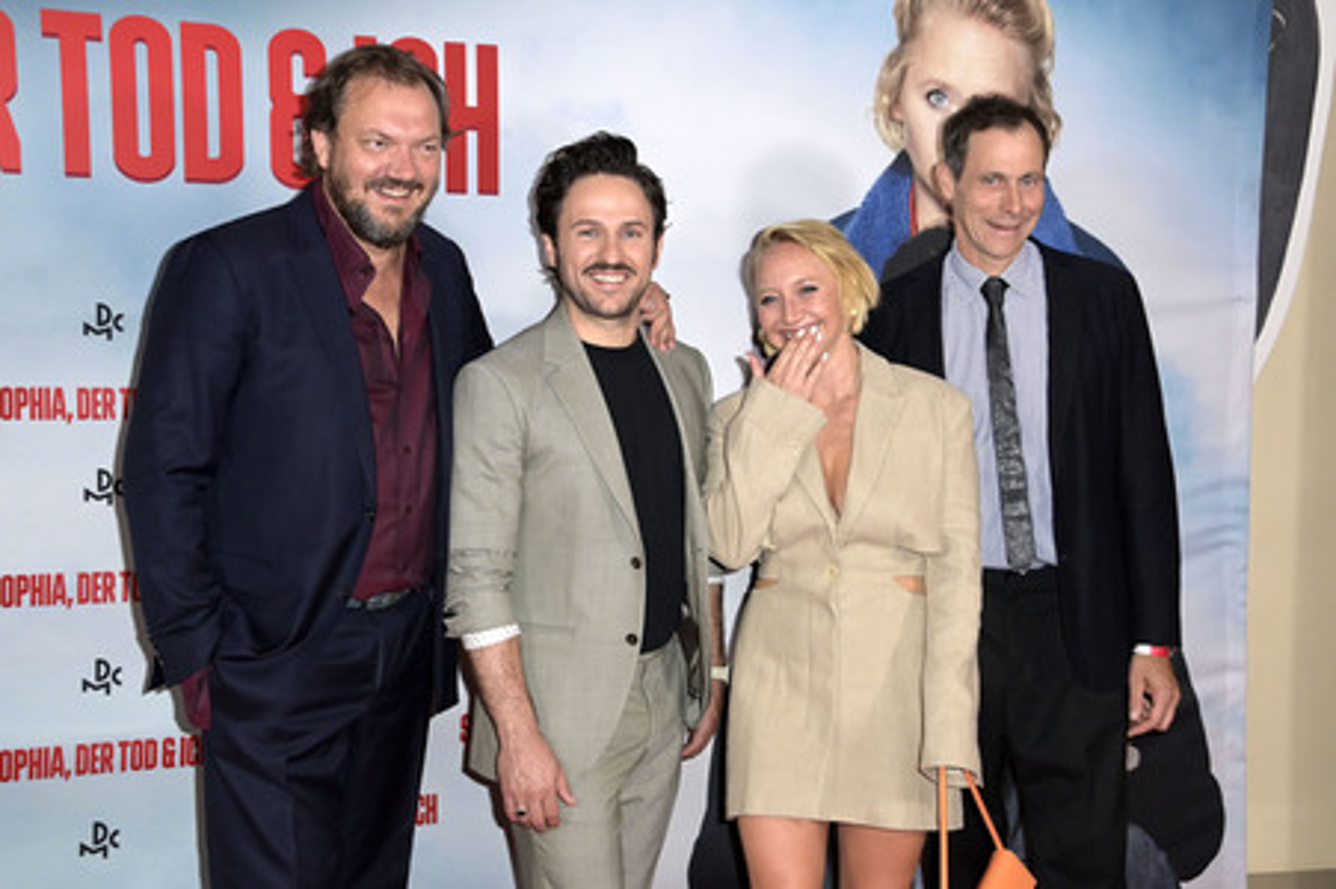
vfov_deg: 26.0
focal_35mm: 52
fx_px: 1928
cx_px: 668
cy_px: 444
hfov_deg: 38.2
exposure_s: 1/250
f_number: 6.3
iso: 2000
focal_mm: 52
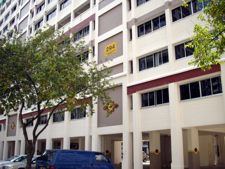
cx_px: 112
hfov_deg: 50.2
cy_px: 84
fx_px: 240
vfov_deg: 38.6
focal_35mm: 37
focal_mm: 6.2
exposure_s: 1/250
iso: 80
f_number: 2.8
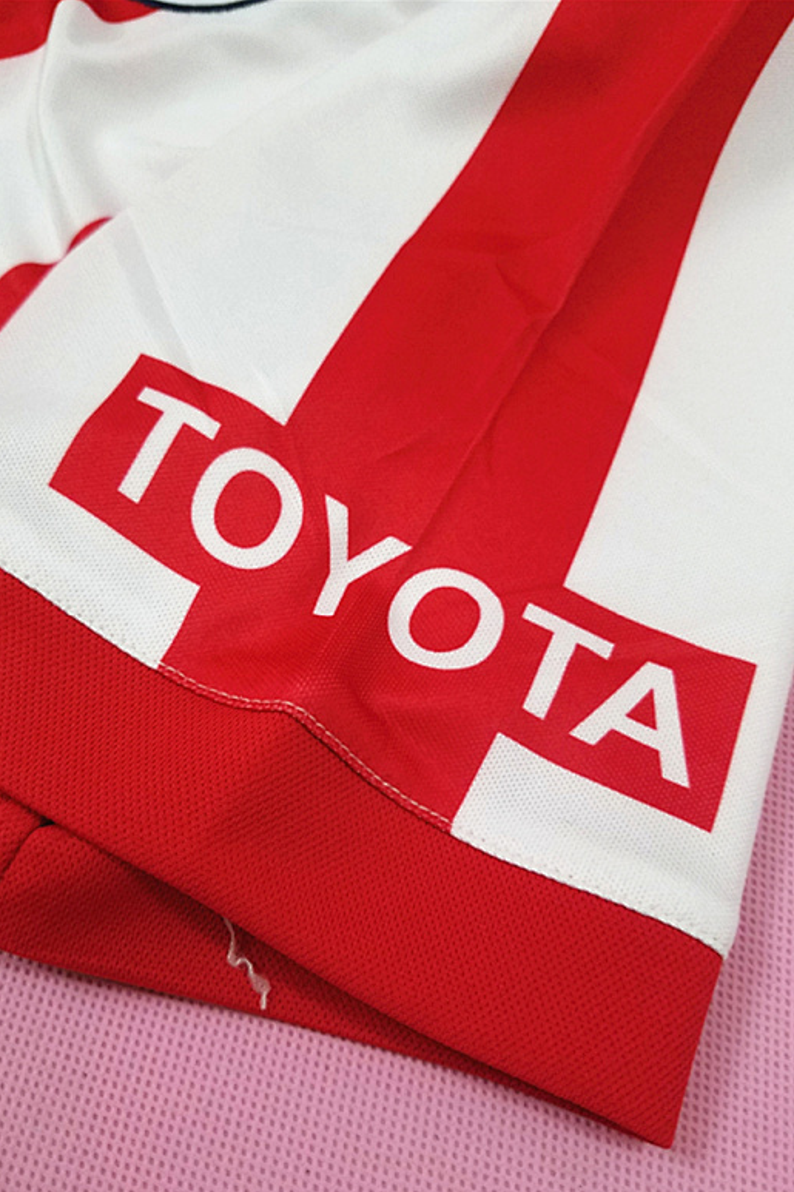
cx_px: 344
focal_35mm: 28
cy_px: 615
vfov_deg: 65.5
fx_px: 927
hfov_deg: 46.3
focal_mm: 4.2
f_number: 1.7
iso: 250
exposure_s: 1/17
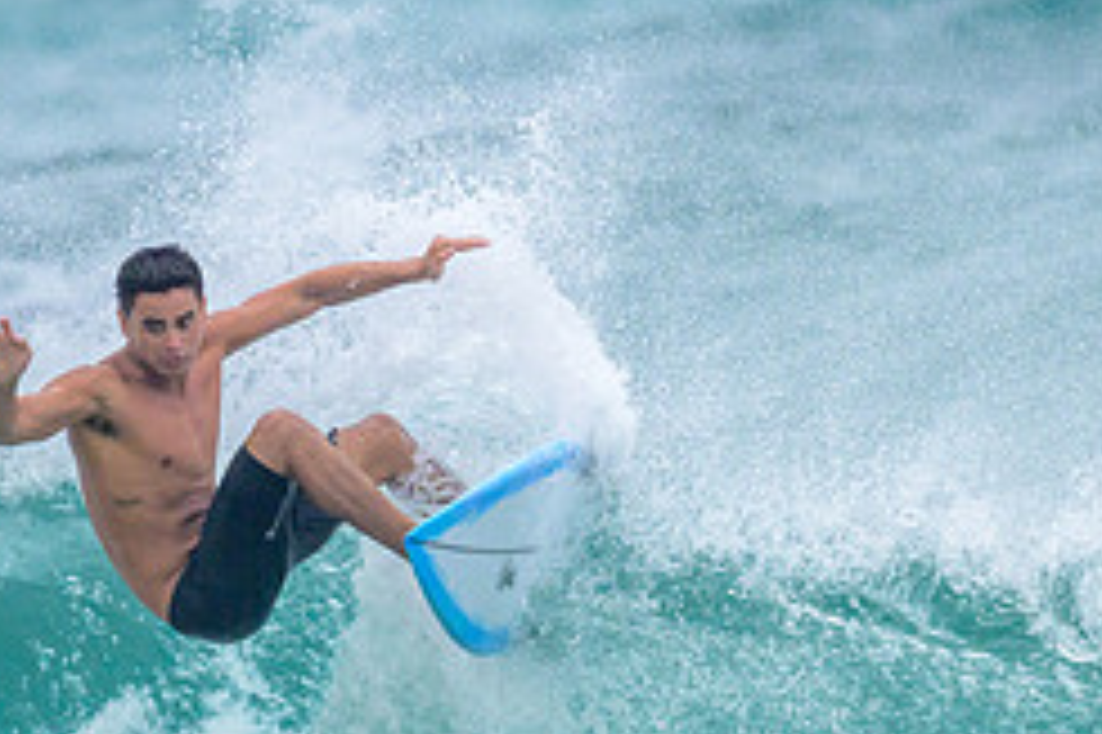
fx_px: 79655
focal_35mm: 2604
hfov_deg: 0.8
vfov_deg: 0.5
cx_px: 719
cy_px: 785
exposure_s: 1/2000
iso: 500
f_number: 6.3
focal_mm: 800
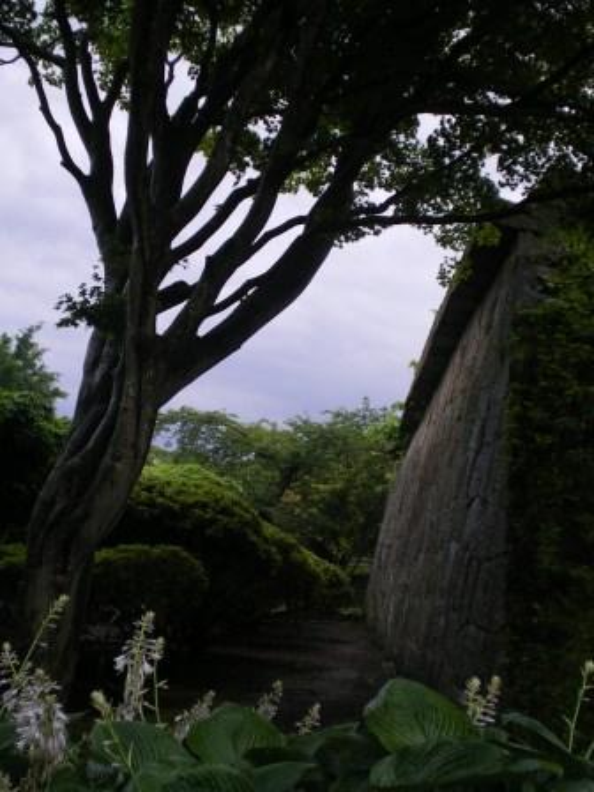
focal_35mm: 44
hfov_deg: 32.9
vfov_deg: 42.9
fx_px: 1007
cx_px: 297
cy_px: 396
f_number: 3.5
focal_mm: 7.4
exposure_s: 1/60
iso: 64
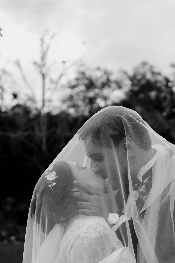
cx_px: 119
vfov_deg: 20.5
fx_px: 714
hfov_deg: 14.0
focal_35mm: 98
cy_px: 220
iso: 400
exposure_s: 1/250
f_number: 2.8
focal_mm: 56
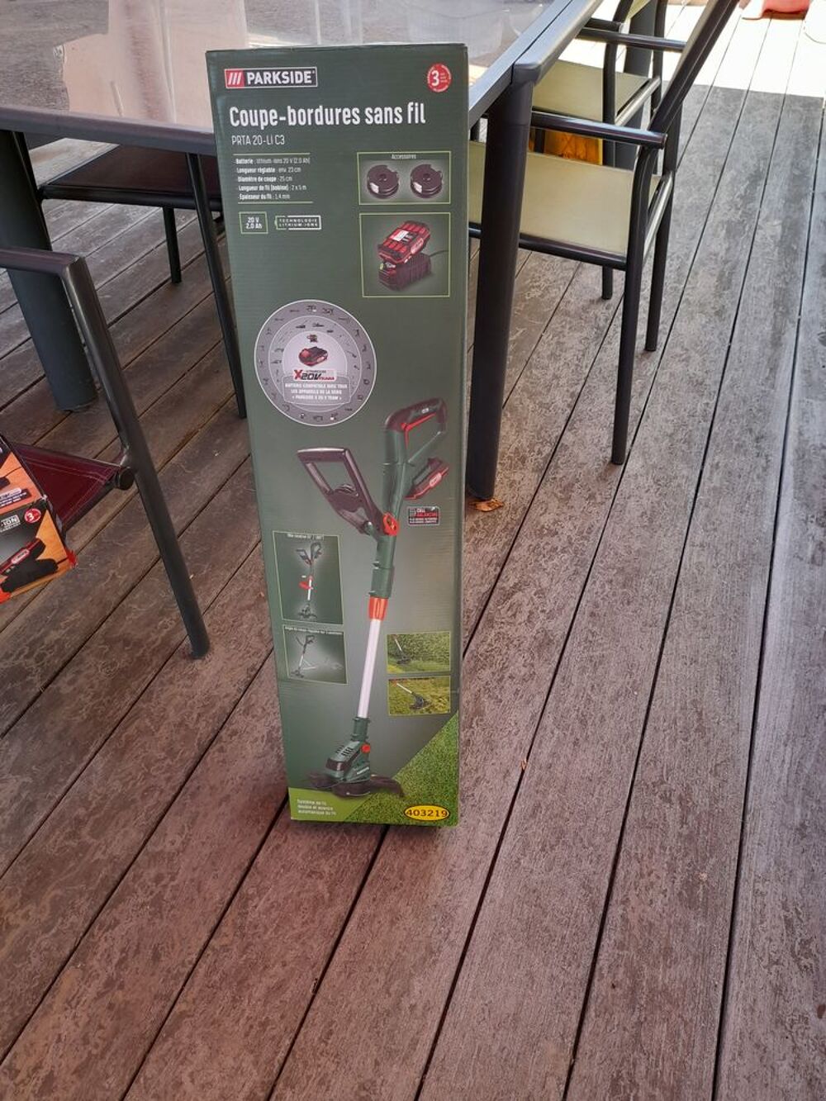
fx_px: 795
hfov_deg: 54.9
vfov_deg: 69.4
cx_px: 413
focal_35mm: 25
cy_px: 550
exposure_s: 1/50
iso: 50
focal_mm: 4.6
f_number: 2
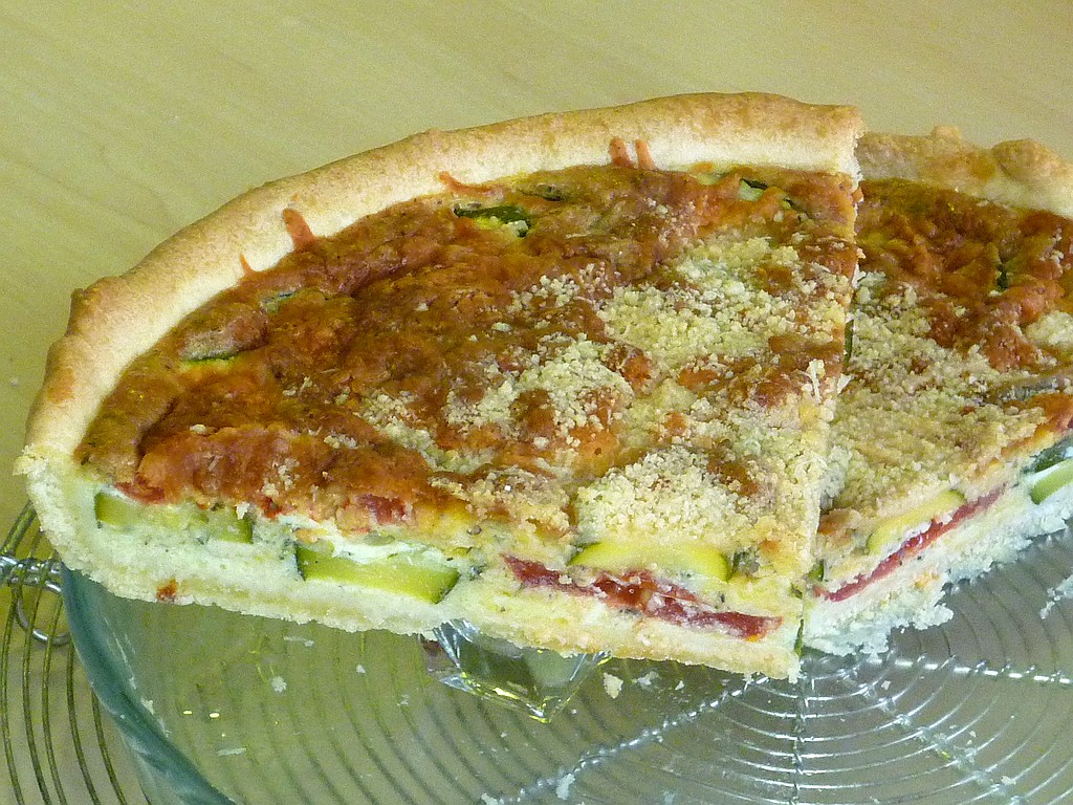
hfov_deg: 14.8
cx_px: 536
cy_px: 402
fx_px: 4123
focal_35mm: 133
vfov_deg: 11.1
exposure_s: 1/60
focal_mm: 12.4
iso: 400
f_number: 4.1
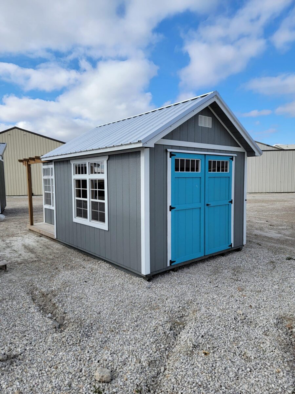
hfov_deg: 56.8
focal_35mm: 24
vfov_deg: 71.6
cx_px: 148
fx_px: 273
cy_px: 197
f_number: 1.8
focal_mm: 6.7
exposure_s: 1/976
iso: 16
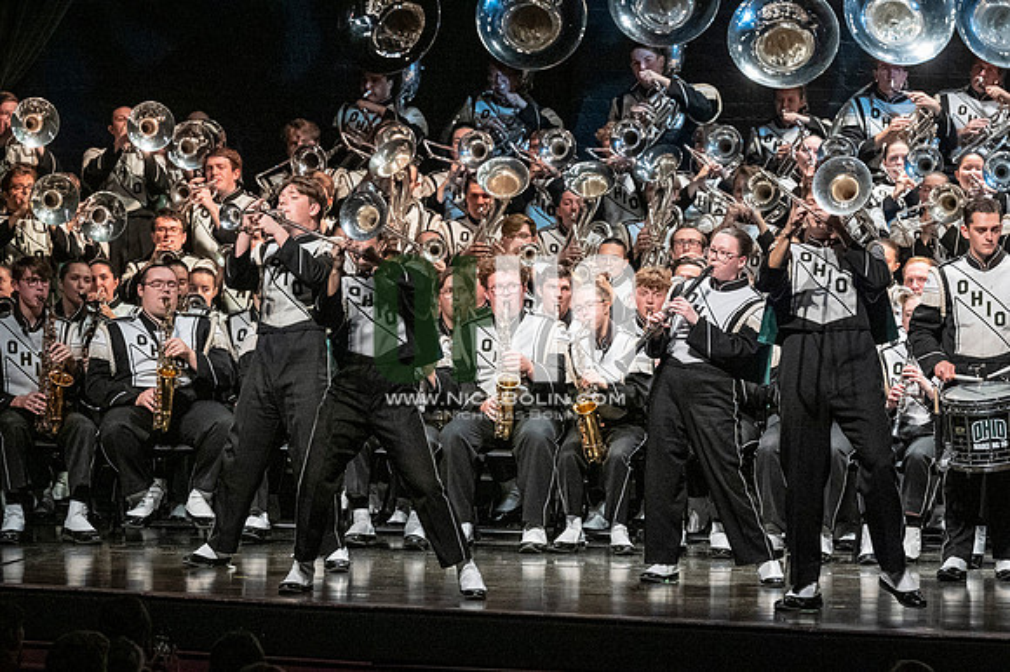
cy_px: 336
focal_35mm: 217
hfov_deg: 9.5
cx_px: 505
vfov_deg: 6.3
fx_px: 6084
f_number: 4
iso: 4000
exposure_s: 1/500
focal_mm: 145
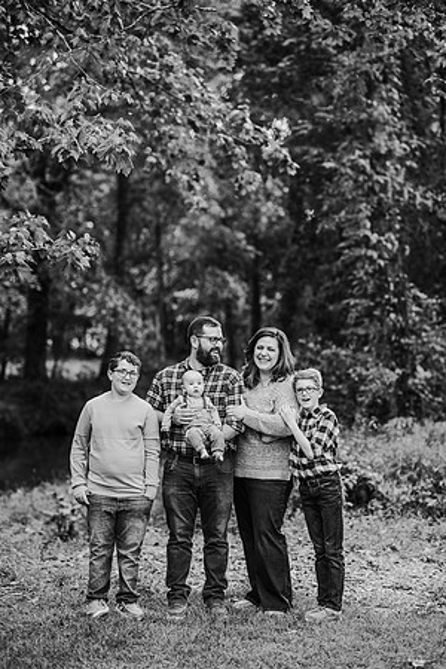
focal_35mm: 85
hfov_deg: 16.1
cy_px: 334
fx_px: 1579
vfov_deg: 23.9
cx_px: 223
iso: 125
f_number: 2.2
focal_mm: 85
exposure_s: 1/200
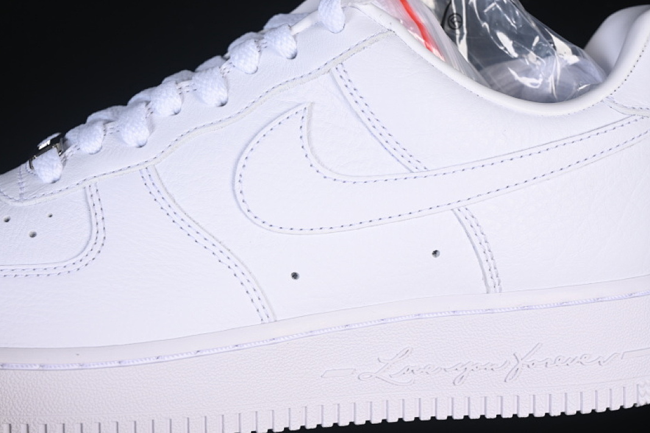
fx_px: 1372
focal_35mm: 76
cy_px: 214
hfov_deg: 26.6
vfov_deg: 18.0
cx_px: 327
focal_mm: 50
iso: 160
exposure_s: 1/100
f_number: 7.1
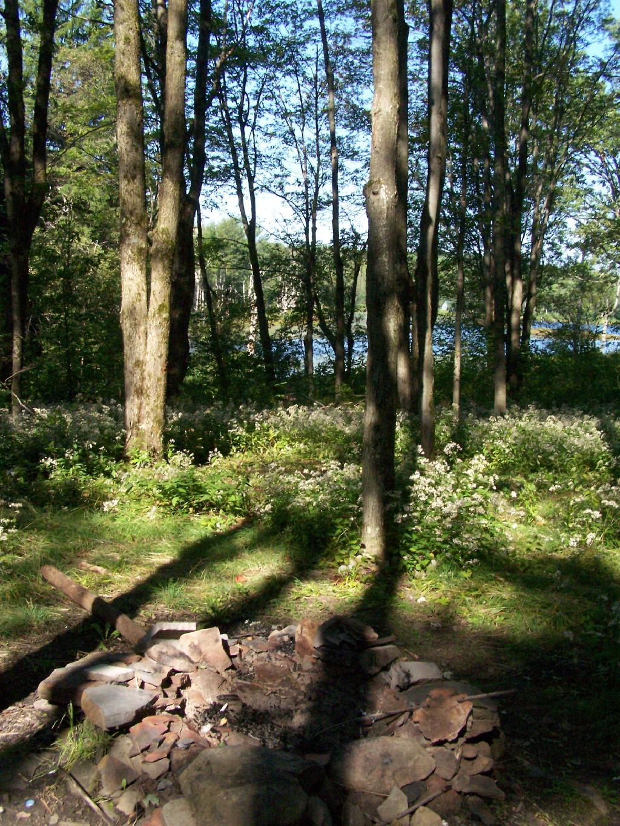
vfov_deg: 49.0
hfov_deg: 37.7
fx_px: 907
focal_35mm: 38
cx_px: 310
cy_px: 413
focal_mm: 6.3
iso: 400
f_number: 5.6
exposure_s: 1/640
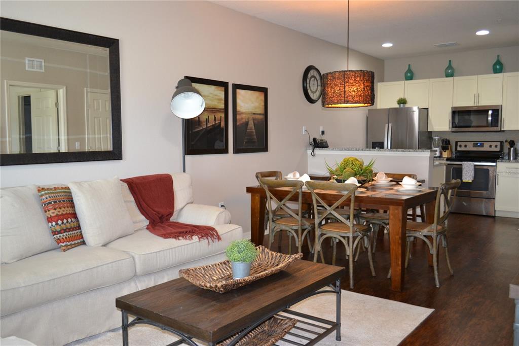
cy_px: 173
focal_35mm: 30
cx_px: 260
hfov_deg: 61.9
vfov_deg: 43.6
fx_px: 432
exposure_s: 1/60
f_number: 3.8
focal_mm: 20
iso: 1100
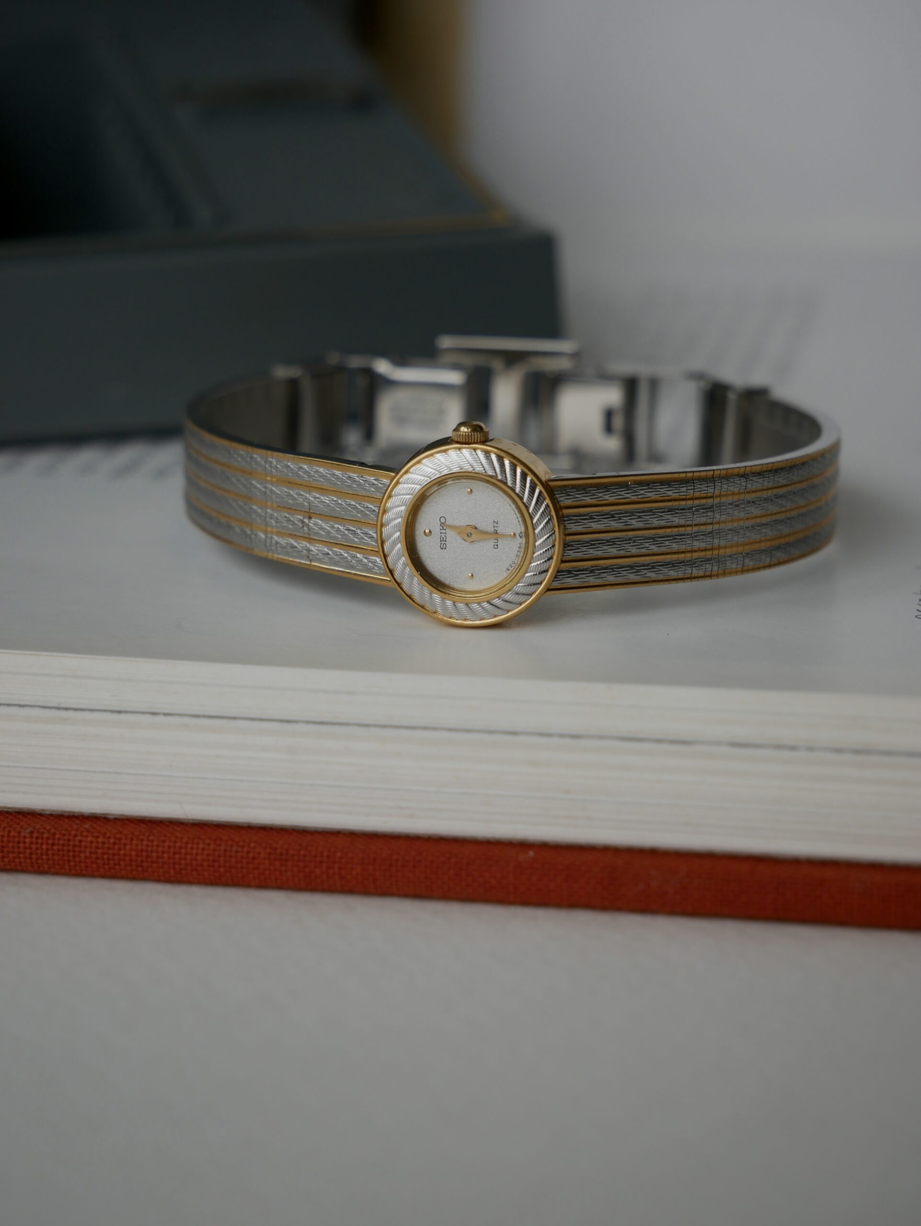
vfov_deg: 25.0
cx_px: 460
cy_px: 613
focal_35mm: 78
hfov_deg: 18.9
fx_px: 2765
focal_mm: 39
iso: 200
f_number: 5.4
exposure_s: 1/400
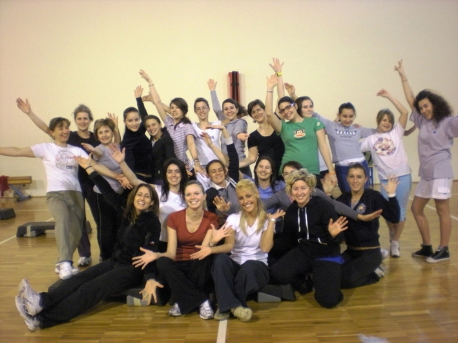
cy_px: 172
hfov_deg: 49.0
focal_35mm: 38
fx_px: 503
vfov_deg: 37.7
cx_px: 229
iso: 400
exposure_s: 1/37.1
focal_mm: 6.3
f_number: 3.1
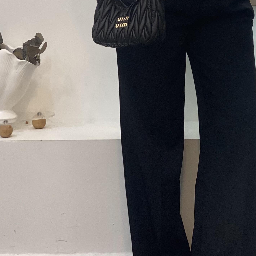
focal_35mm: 127
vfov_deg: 13.6
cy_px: 9
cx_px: 187
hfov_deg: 13.7
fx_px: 1063
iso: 80
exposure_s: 1/100
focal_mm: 6
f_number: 2
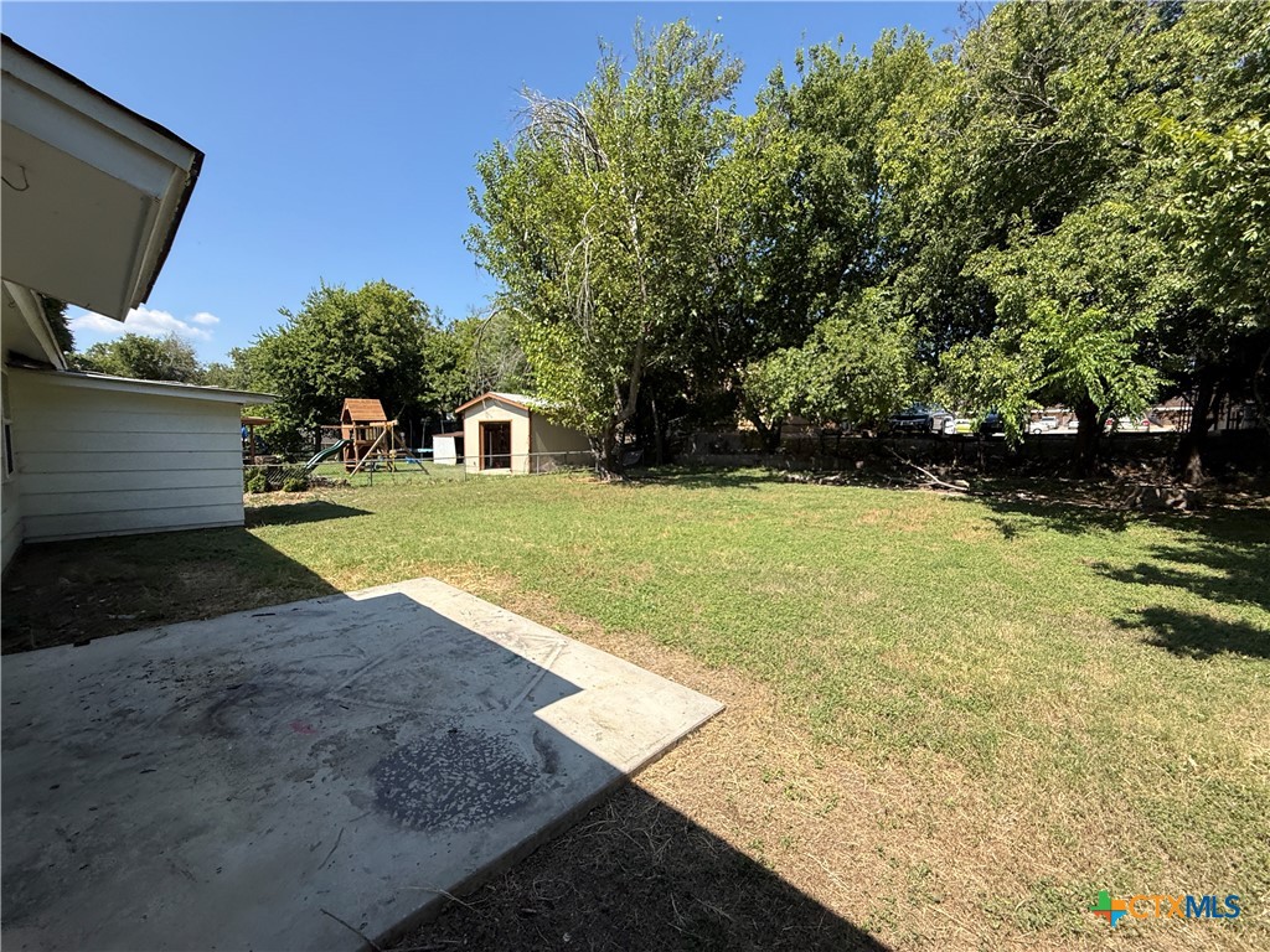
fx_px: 514
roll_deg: -2.8
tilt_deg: -2.5
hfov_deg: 102.1
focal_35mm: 14
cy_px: 476
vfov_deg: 85.7
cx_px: 635
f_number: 2.2
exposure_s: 1/1431
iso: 50
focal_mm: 2.22
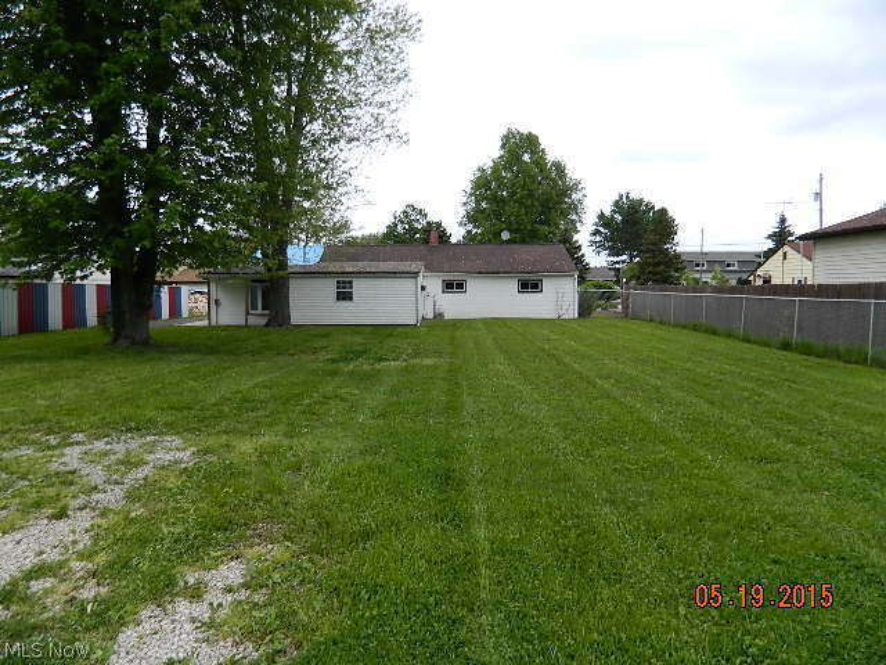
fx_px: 640
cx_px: 443
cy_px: 332
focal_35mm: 25
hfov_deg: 69.4
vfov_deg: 54.9
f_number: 3.1
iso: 80
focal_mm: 4.5
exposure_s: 1/30
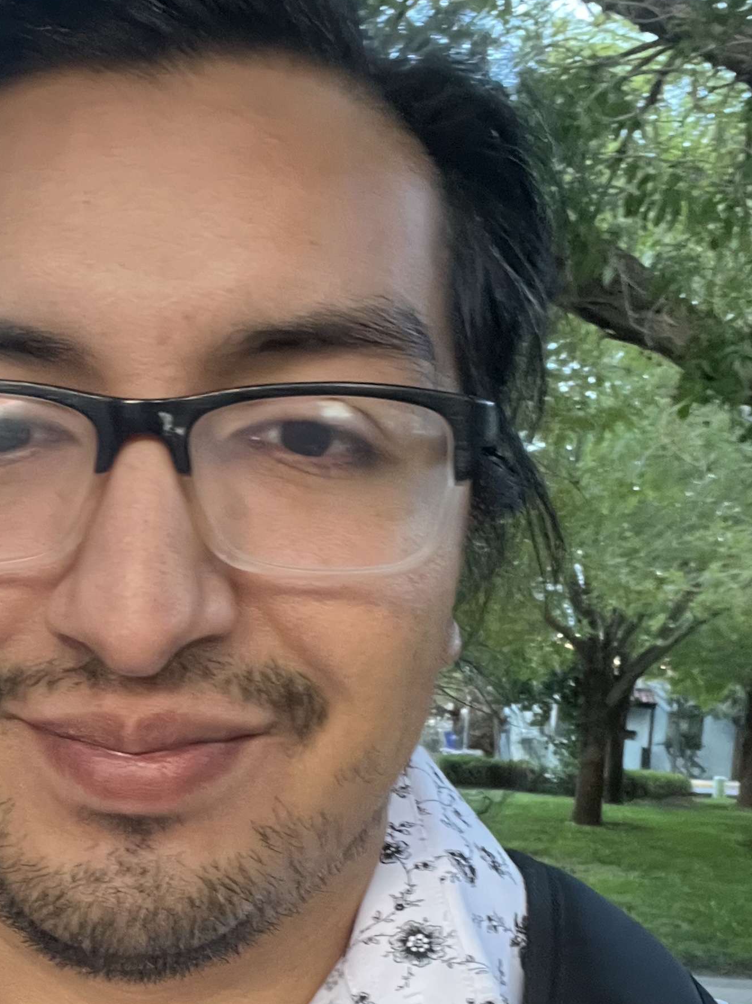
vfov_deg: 36.3
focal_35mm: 52
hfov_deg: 27.7
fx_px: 1507
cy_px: 700
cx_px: 198
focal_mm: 2.71
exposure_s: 1/59
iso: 400
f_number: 2.2
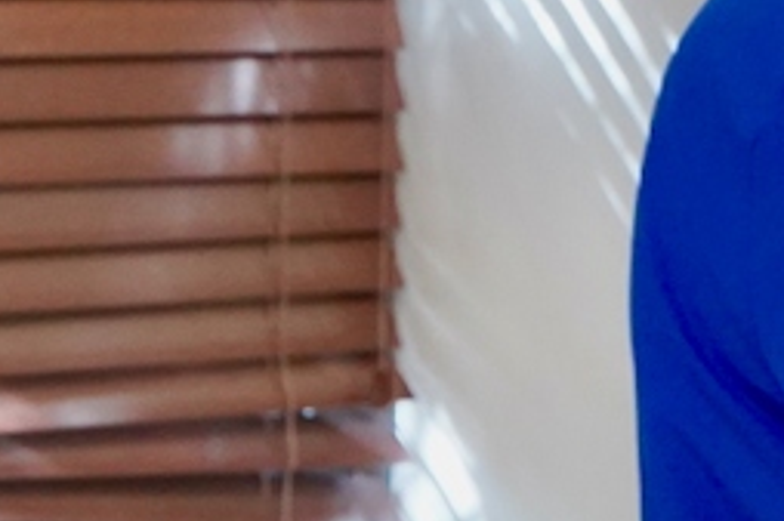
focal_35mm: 353
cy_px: 425
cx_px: 287
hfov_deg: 5.8
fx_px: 7682
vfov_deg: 3.9
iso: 5000
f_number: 5.6
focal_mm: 70
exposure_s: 1/160
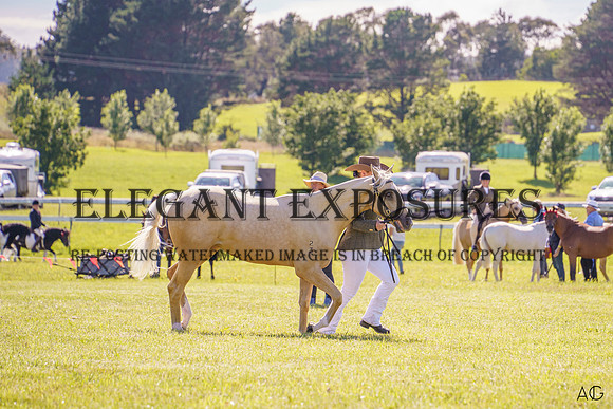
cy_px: 209
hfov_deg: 8.7
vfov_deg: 5.8
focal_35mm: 237
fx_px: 4033
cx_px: 360
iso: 640
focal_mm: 200
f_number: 5.6
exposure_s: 1/1600
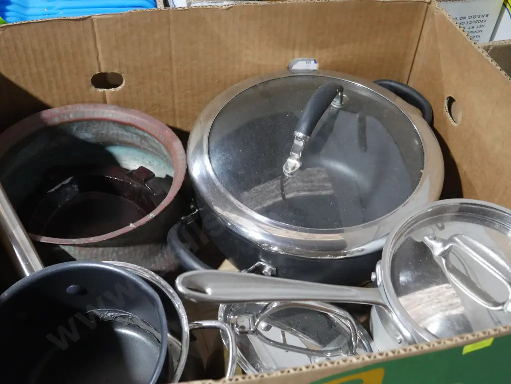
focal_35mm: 42
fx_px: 620
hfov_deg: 44.8
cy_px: 192
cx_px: 256
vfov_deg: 34.4
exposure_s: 1/60
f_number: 4.6
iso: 2500
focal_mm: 21
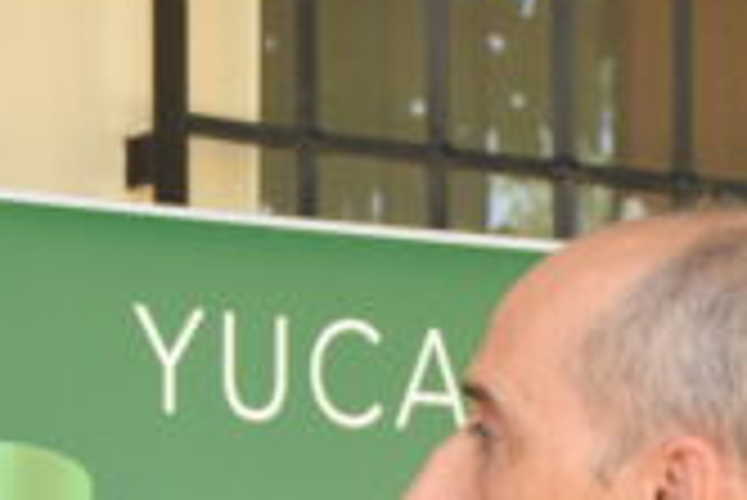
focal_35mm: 217
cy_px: 869
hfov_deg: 9.5
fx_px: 4507
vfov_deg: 6.2
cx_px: 140
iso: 1000
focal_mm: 40
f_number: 4.5
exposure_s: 1/640
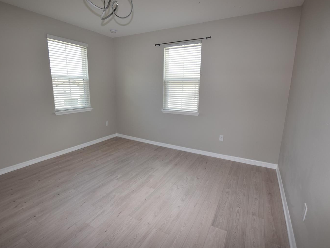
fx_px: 162
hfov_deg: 91.0
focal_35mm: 17
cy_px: 126
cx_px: 161
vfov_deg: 74.7
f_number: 5.6
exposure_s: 1/125
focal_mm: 10
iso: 450
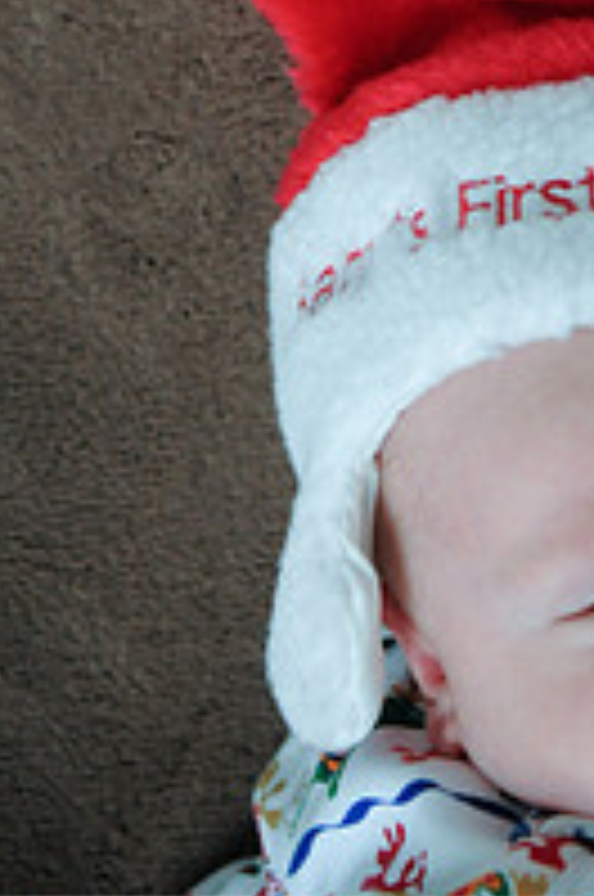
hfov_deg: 10.5
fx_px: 3204
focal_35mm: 129
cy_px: 59
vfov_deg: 15.7
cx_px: 506
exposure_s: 1/40
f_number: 2.8
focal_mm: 38
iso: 800
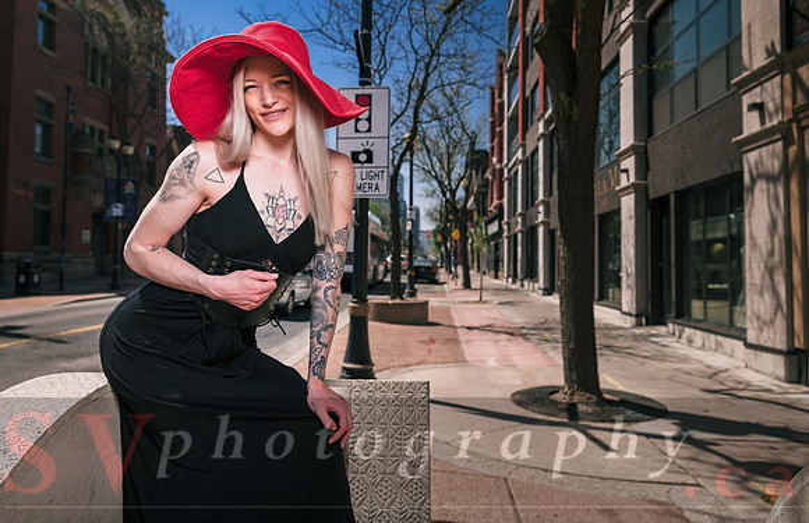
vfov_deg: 48.4
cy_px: 233
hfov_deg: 69.6
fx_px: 581
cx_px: 373
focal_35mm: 26
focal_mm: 24
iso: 64
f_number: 4
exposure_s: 1/250
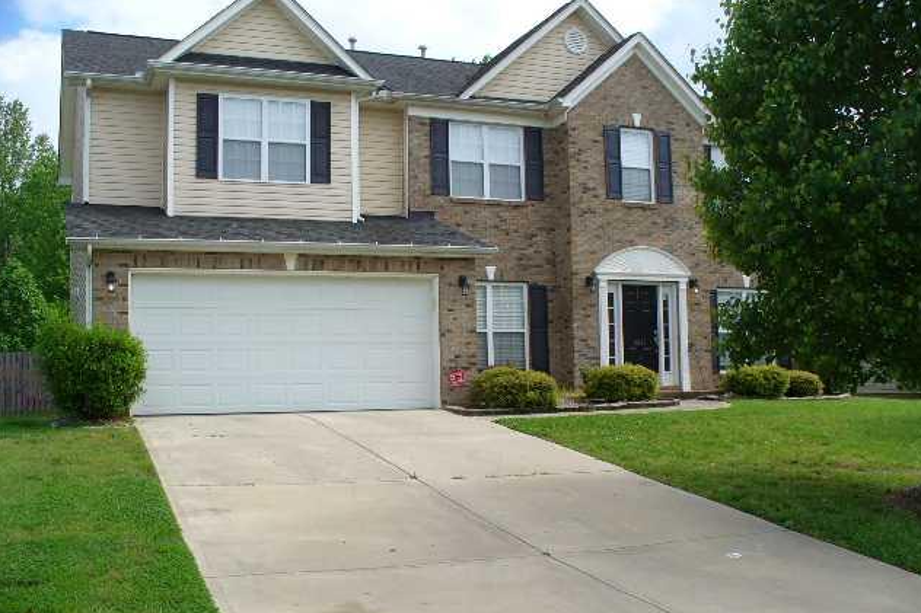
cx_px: 462
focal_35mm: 39
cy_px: 347
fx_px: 997
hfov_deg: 49.6
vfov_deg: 34.1
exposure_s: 1/250
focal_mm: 6.1
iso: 64
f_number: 5.6
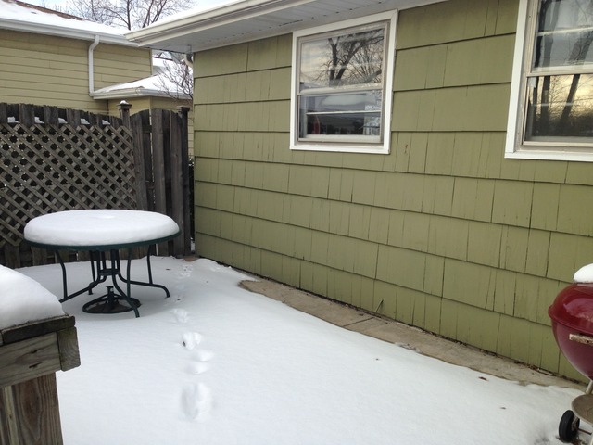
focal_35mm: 33
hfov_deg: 55.4
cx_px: 296
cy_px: 222
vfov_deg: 42.9
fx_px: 565
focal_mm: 4.12
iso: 50
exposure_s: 1/602
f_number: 2.4
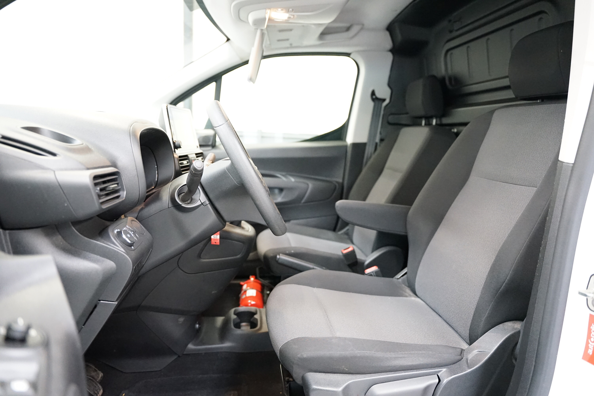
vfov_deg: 53.1
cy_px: 198
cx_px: 297
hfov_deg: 73.7
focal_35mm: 24
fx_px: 396
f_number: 2.8
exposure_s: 1/60
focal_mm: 24
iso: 5000
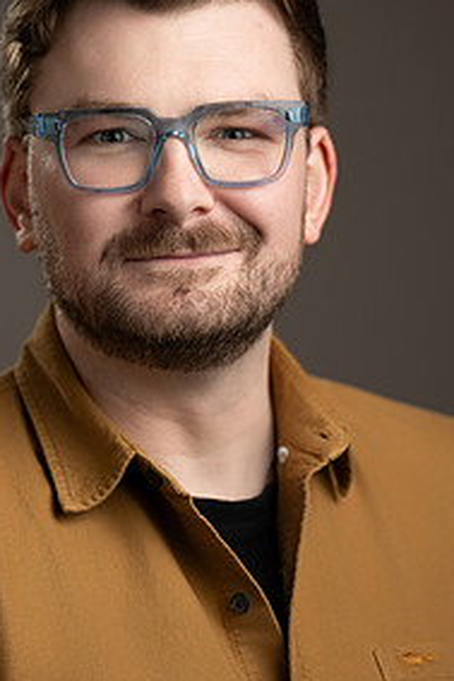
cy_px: 360
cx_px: 161
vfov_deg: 10.8
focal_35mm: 190
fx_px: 3598
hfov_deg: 7.2
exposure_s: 1/200
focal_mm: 120
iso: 320
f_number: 2.8
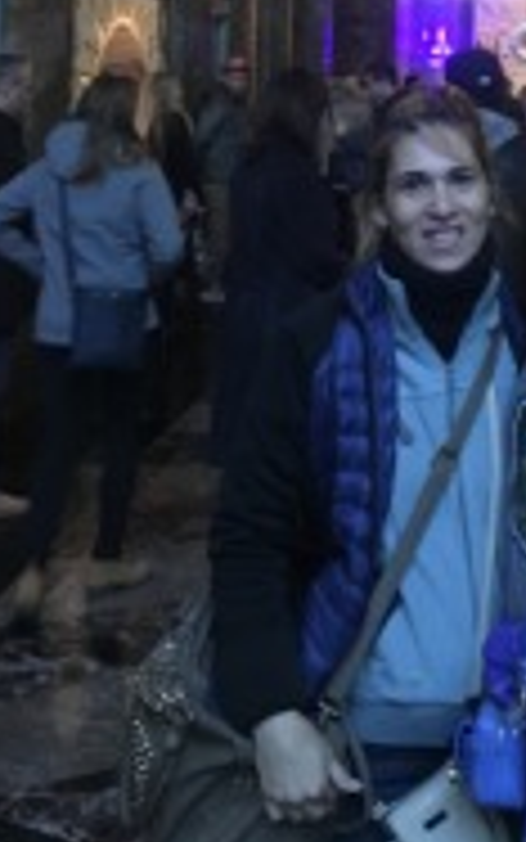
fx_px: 1375
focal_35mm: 60
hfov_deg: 20.6
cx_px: 589
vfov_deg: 31.9
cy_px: 41
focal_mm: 4.15
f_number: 2.2
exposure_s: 1/15
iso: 200
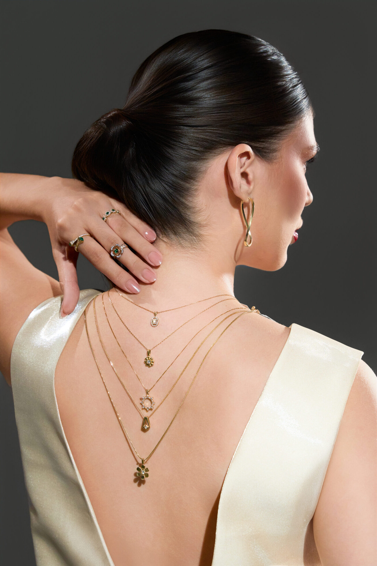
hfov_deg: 19.5
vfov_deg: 28.8
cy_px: 283
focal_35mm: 70
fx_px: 1099
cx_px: 188
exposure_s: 1/160
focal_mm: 70
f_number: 7.1
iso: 3200
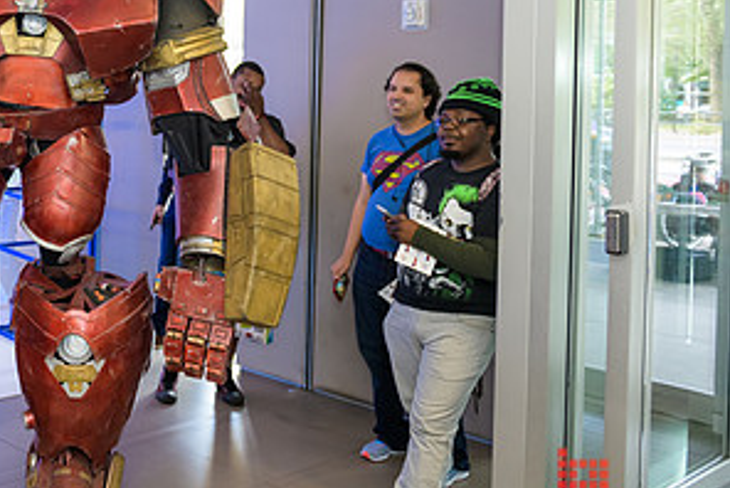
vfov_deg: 28.1
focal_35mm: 47
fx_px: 954
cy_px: 100
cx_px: 17
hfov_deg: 37.8
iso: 800
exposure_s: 1/125
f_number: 3.2
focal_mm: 24
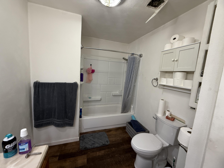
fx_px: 91
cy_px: 84
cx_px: 112
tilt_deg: -6.8
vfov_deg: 85.7
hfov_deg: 102.1
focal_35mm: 14
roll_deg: -4.5
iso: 200
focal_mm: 2.22
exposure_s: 1/60
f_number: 2.2
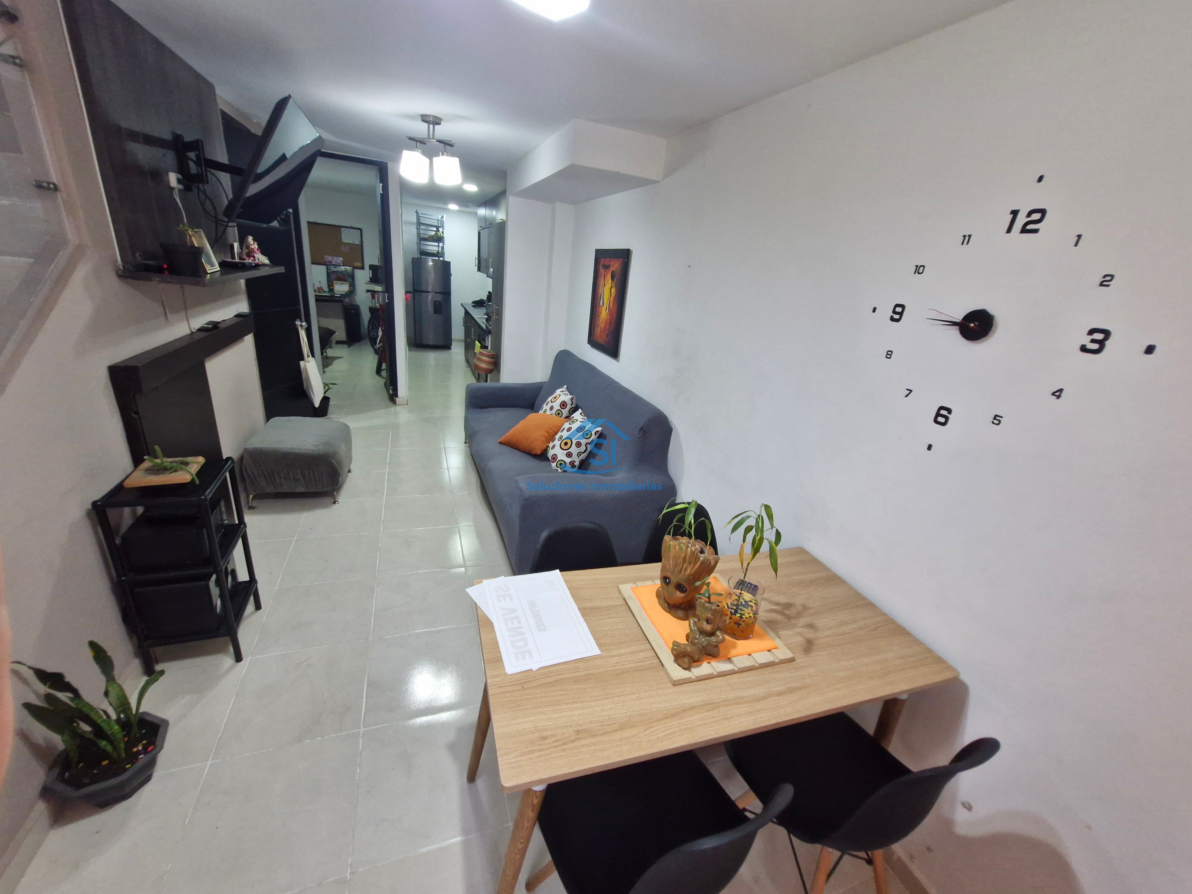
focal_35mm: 13
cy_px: 447
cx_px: 596
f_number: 2.2
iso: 250
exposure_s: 1/60
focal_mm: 1.74
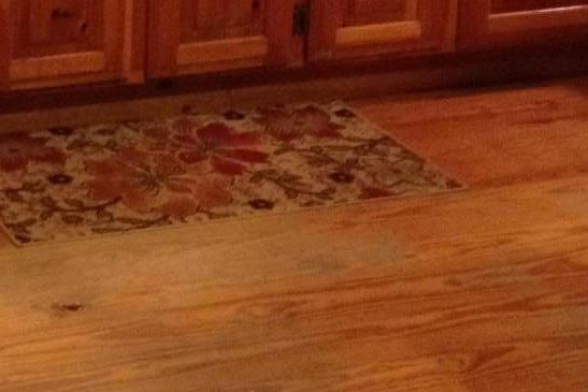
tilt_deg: -9.6
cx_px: 119
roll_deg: -0.7
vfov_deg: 10.0
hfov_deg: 15.3
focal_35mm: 133
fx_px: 2173
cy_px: -179
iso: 320
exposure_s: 1/20
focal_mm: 4.28
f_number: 2.4
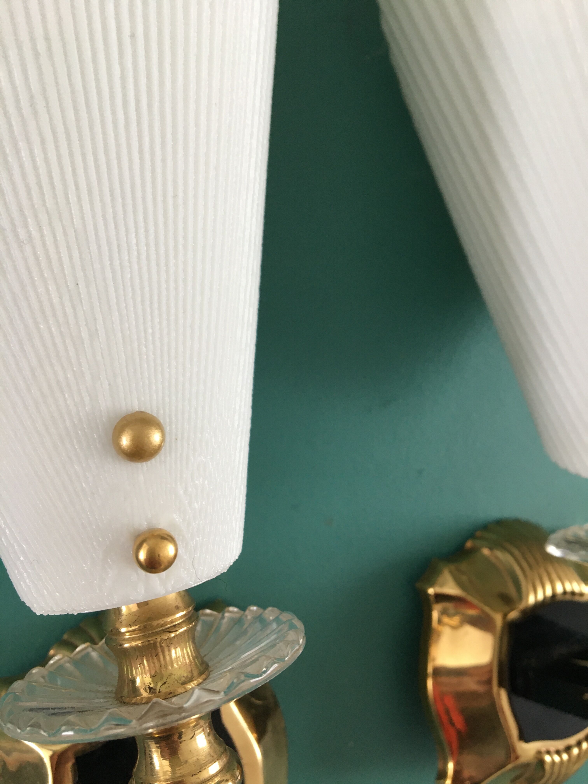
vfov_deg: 61.7
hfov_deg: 48.2
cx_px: 294
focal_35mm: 29
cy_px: 392
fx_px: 657
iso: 80
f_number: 2.2
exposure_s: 1/33
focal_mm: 4.15
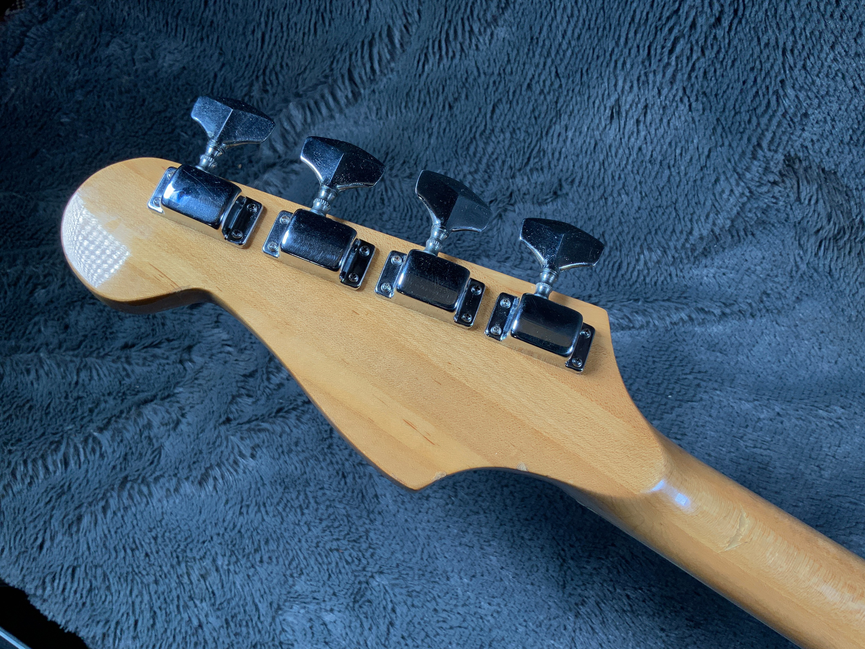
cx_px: 432
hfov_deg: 61.7
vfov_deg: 48.2
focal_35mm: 29
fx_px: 725
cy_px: 324
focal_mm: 3
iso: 20
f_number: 1.8
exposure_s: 1/156
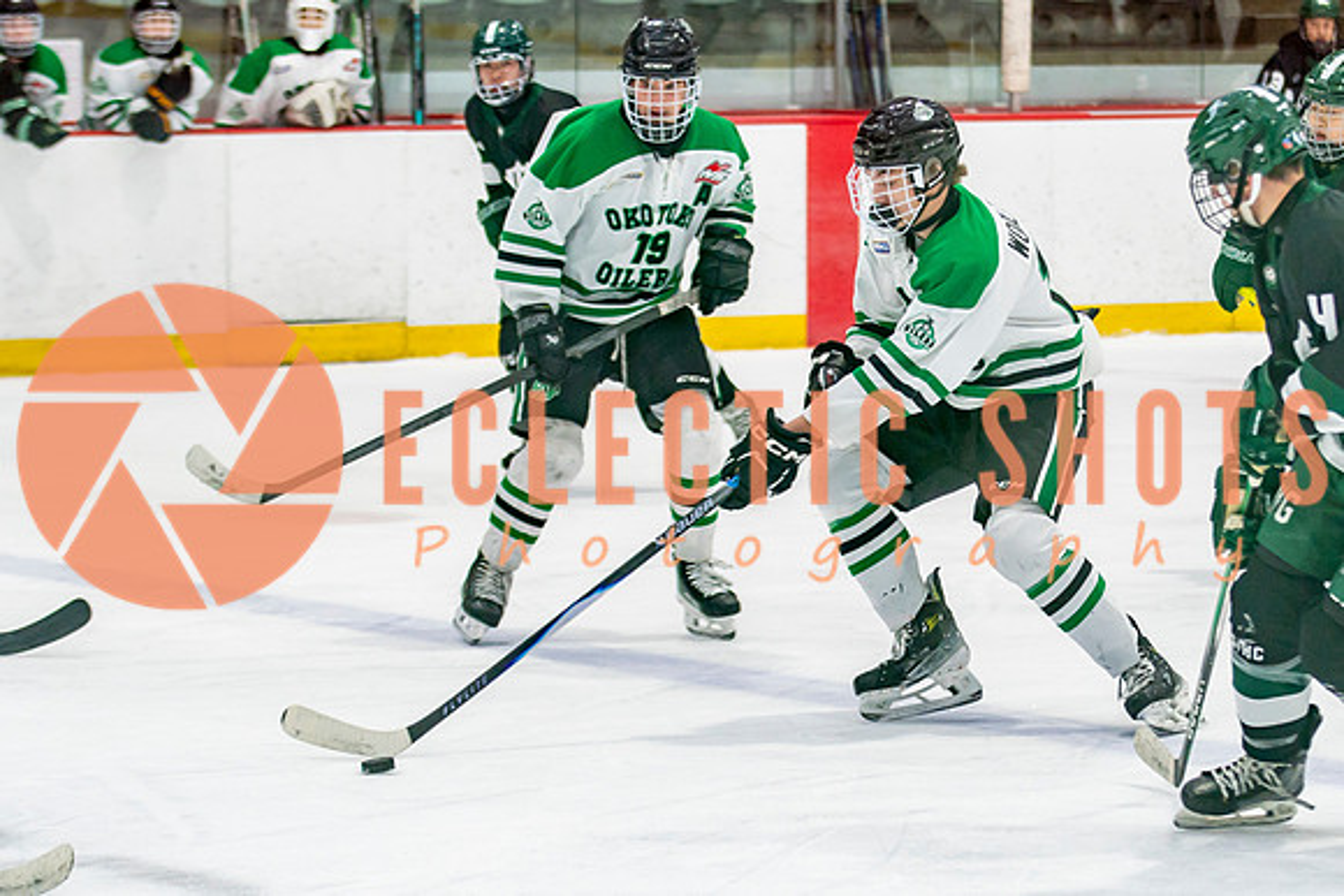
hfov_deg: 9.9
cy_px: 396
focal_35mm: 207
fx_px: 7737
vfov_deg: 6.6
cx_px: 946
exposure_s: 1/640
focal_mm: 100
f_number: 3.2
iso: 640
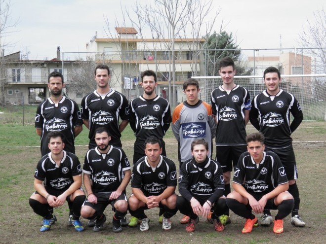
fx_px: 687
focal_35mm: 73
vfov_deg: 20.2
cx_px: 163
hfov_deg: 26.7
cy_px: 122
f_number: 5.5
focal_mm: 13.2
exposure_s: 1/125
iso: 50
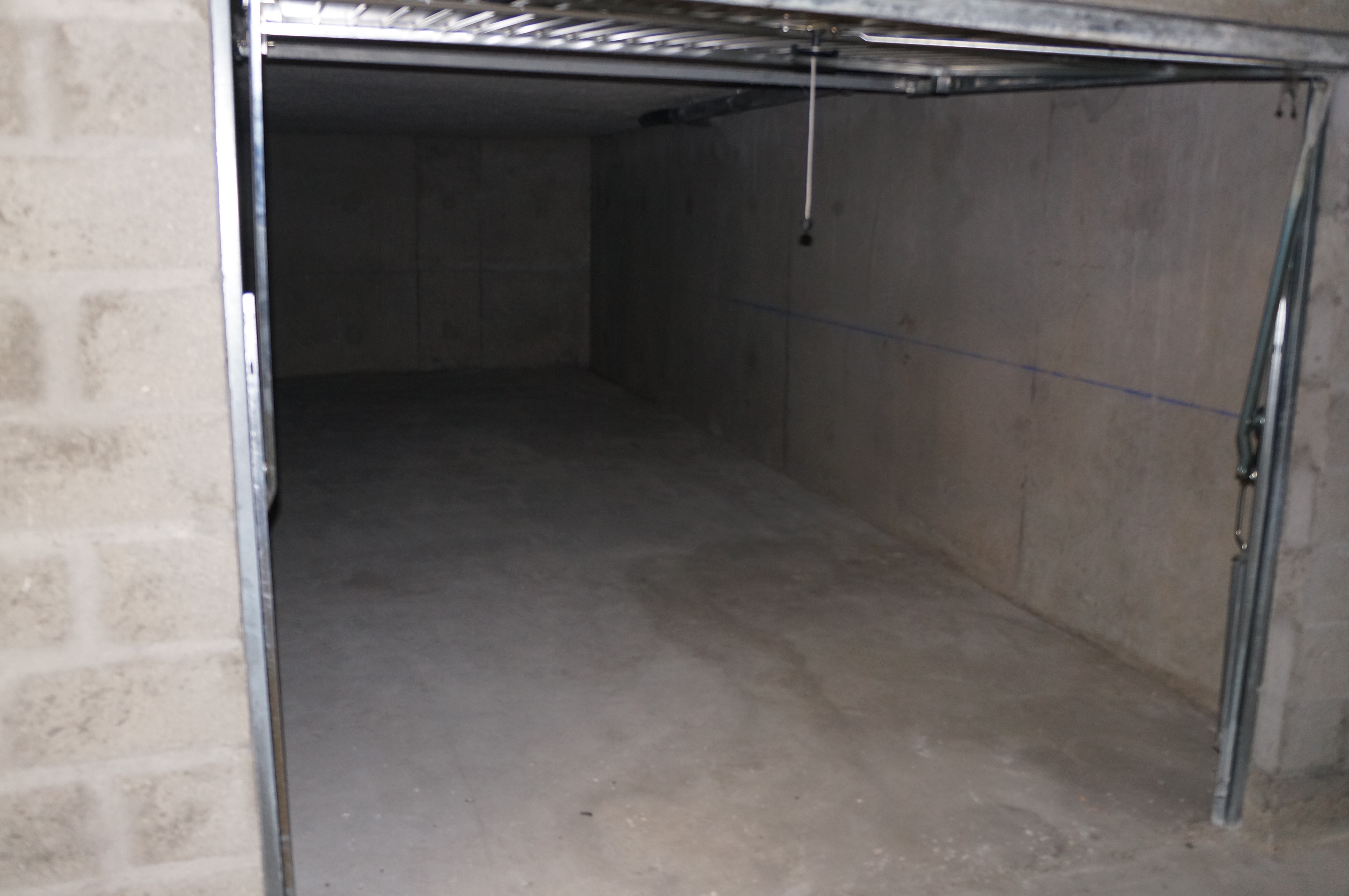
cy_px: 448
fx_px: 1067
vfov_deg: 45.6
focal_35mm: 28
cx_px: 674
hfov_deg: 64.6
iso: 800
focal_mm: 19
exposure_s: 1/60
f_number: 3.5
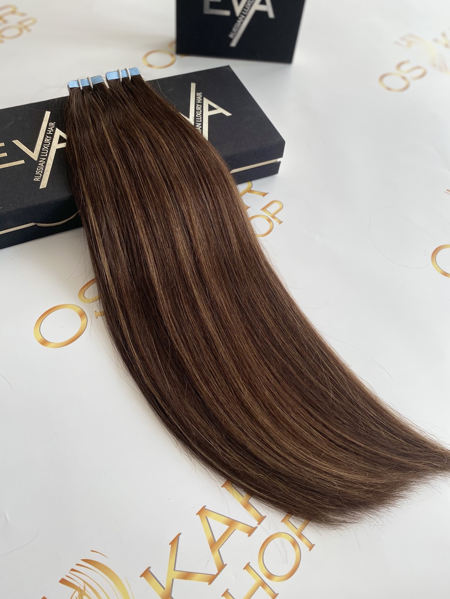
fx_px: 451
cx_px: 225
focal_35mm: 26
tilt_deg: -57.8
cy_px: 300
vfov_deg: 67.3
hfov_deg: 53.1
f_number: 1.8
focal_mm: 4.25
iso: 32
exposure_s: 1/360
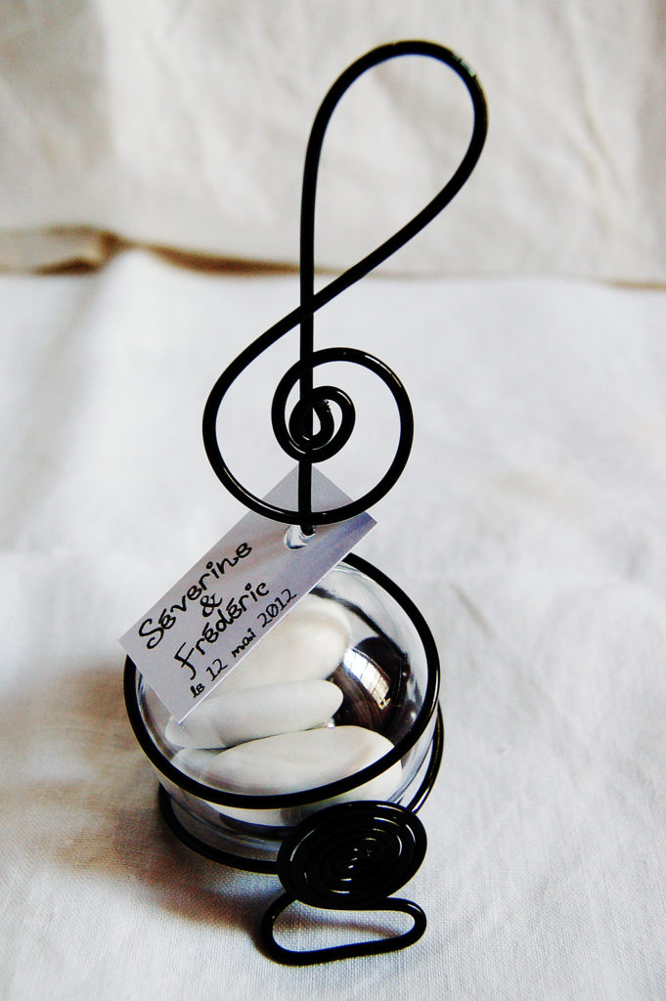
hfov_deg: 39.9
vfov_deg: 57.3
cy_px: 500
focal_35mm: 33
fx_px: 917
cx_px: 333
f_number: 4.5
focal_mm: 22
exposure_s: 1/60
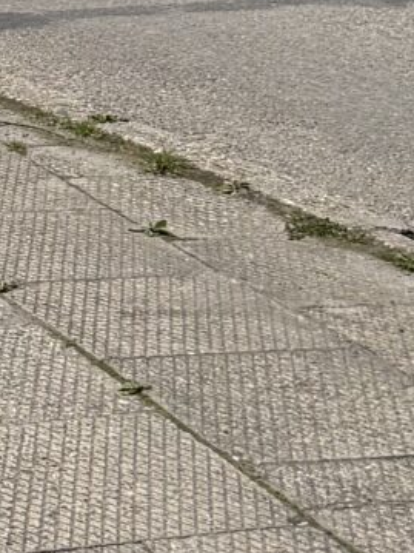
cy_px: -63
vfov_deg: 11.4
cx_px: -448
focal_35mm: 171
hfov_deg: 8.2
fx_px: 2728
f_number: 1.78
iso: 80
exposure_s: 1/6711
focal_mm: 6.76
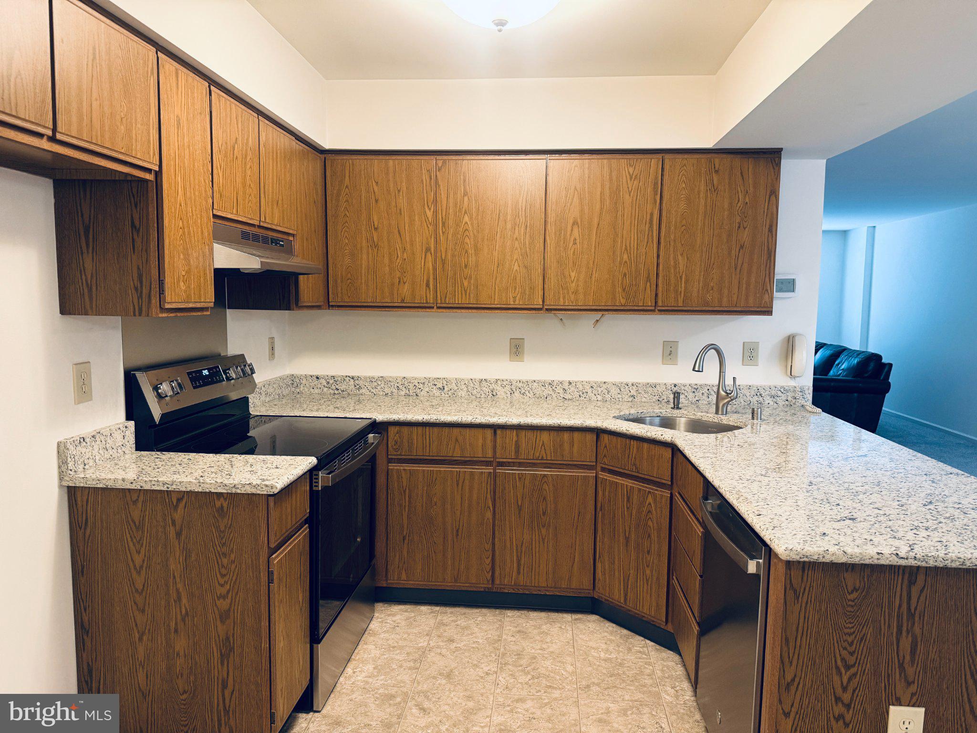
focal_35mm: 24
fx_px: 677
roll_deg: -1.1
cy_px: 366
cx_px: 488
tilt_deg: -6.0
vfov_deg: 56.8
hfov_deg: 71.6
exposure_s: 1/60
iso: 200
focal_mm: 6.76
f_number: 1.78
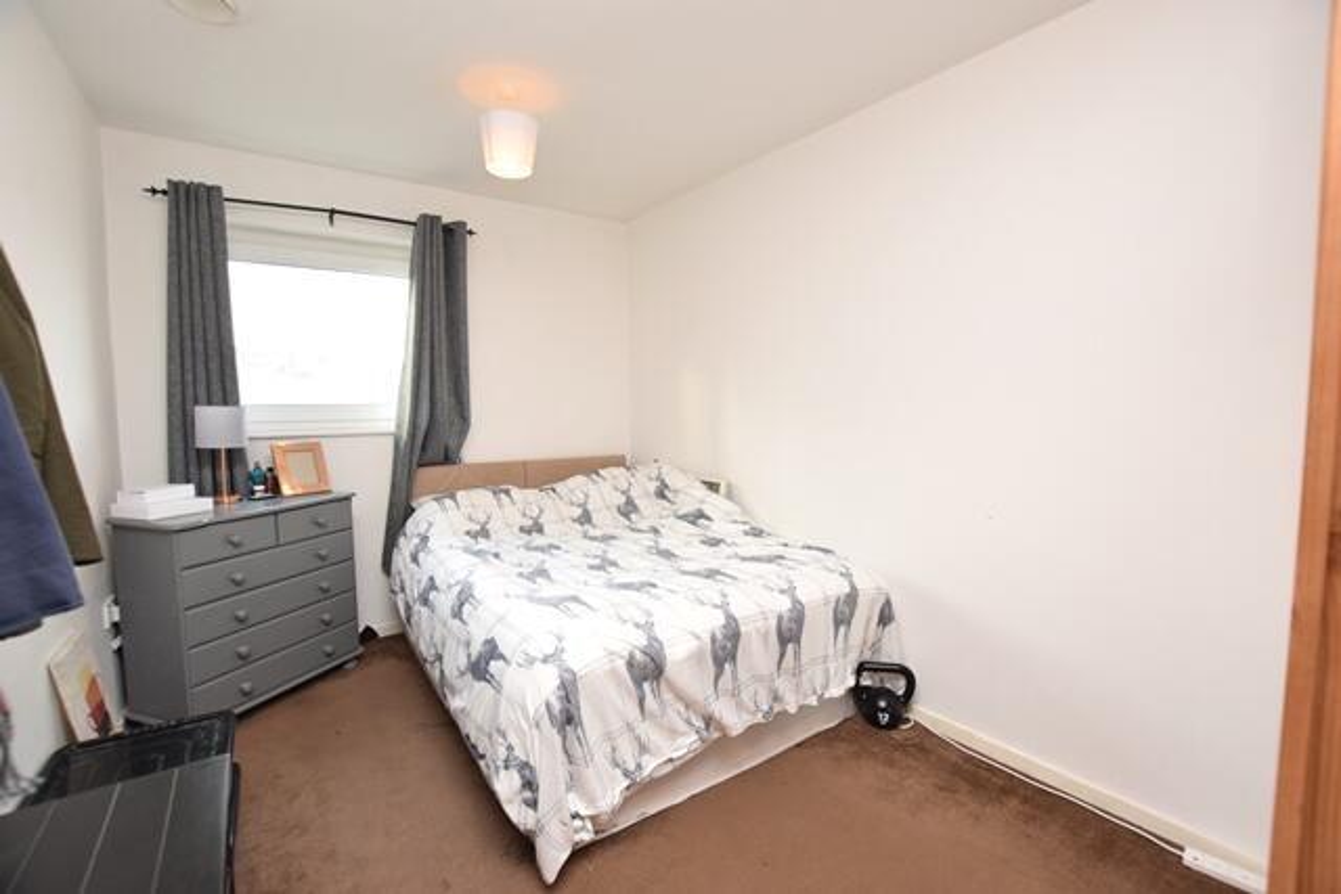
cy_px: 447
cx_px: 670
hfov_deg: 100.4
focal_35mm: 15
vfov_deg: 77.4
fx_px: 559
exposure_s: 1/100
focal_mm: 10
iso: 800
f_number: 5
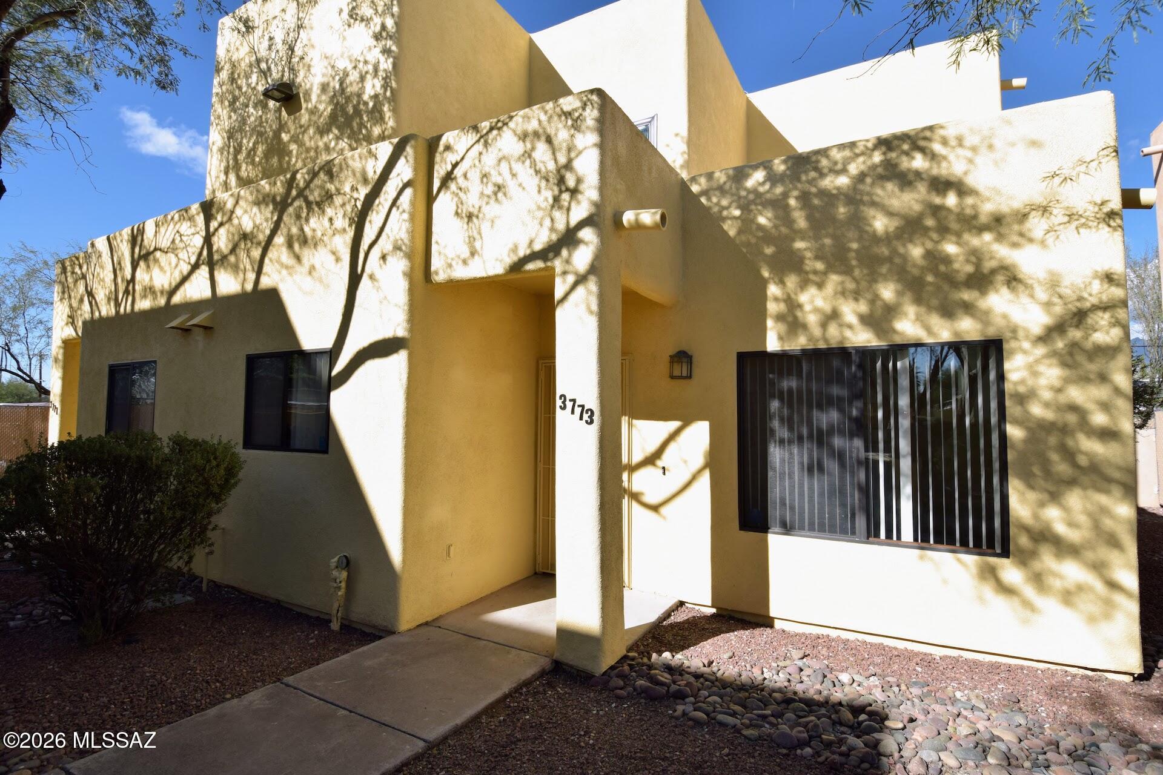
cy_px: 388
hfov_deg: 95.0
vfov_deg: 72.1
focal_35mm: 16
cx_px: 582
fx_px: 533
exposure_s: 1/640
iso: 400
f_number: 9
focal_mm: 11
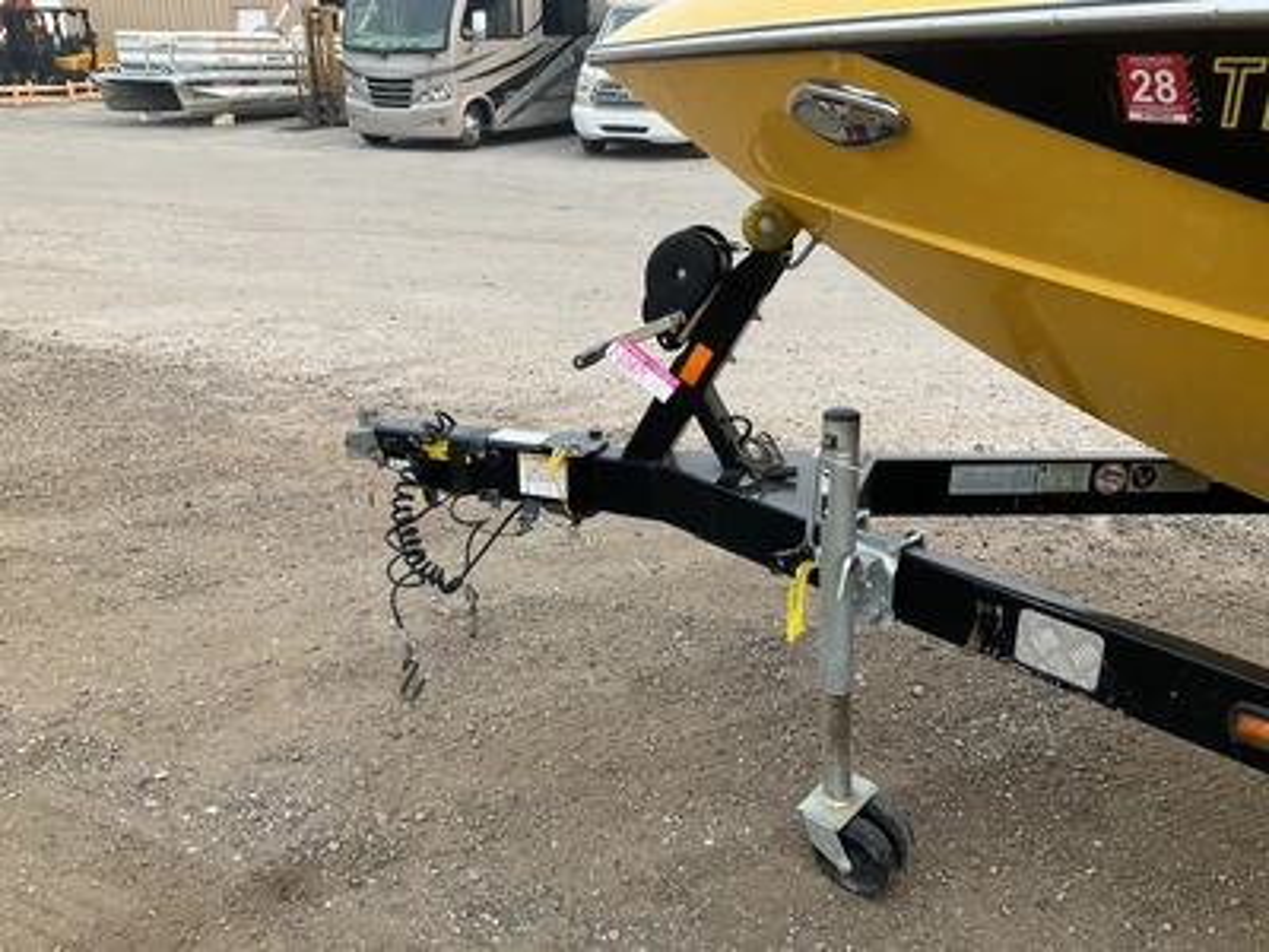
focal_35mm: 29
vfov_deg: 48.2
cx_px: 634
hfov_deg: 61.7
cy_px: 476
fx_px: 1063
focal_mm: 3
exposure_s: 1/403
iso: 25
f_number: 1.8
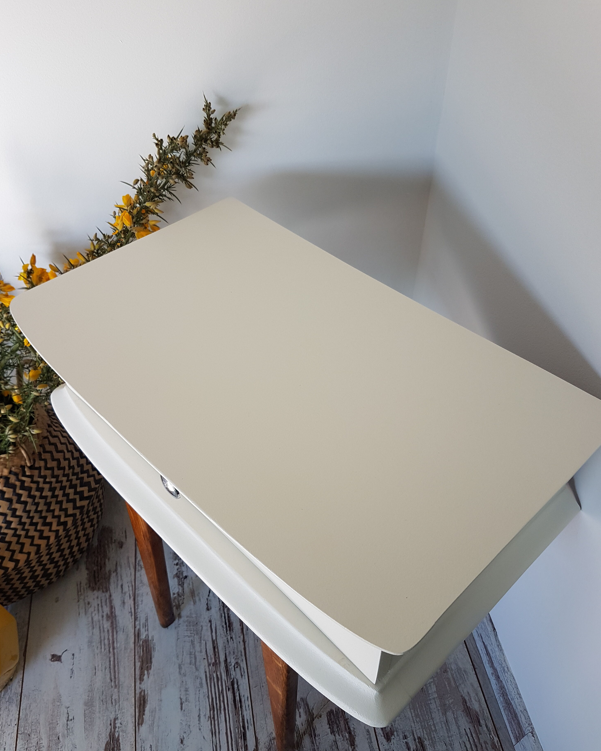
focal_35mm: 28
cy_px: 395
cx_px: 303
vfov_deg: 62.2
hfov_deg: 51.5
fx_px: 622
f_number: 1.7
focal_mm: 4.2
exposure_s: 1/167
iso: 40
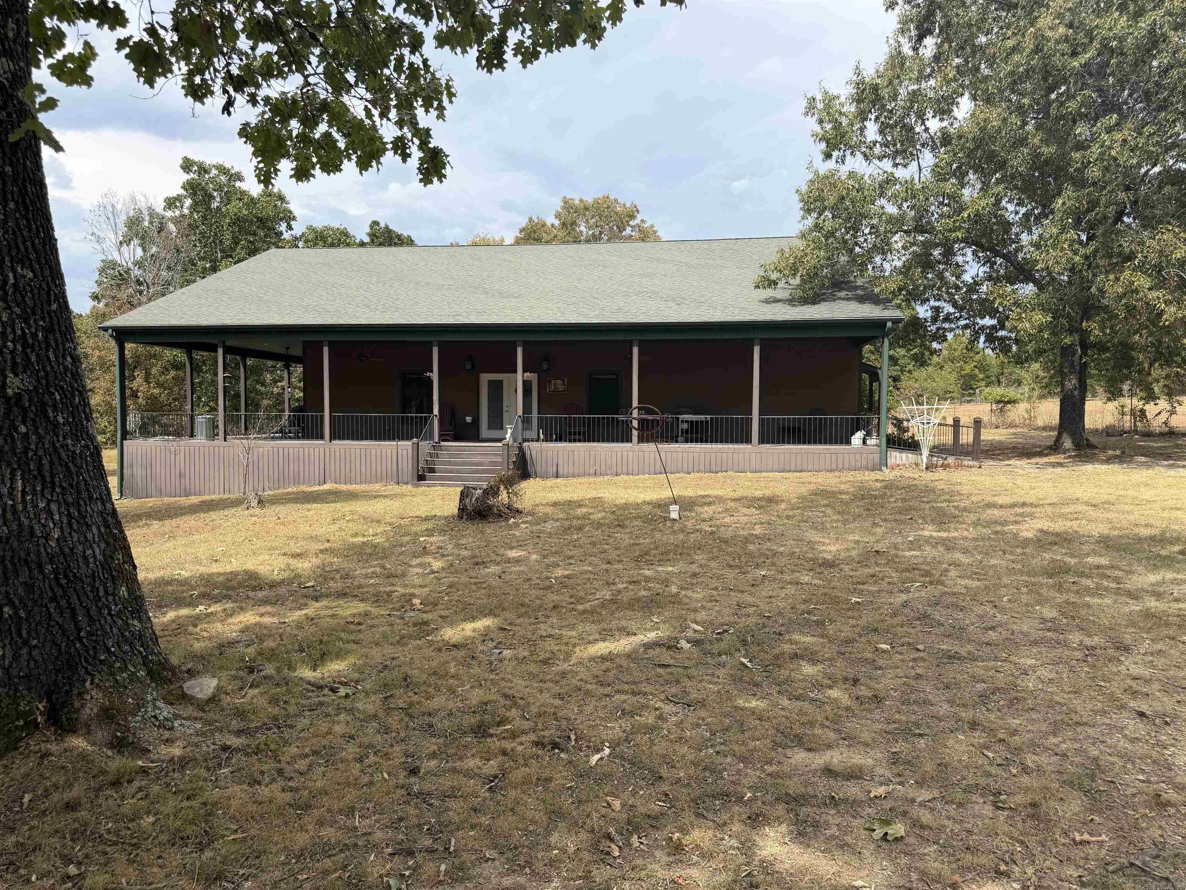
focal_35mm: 24
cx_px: 593
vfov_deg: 56.8
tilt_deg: -1.7
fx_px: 822
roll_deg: +0.0
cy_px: 445
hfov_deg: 71.6
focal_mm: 6.76
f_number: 1.78
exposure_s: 1/2703
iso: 80
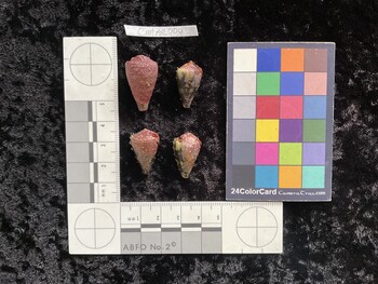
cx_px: 189
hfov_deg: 61.6
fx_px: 317
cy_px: 142
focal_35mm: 29
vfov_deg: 48.3
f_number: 1.8
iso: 100
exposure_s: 1/60
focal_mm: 3
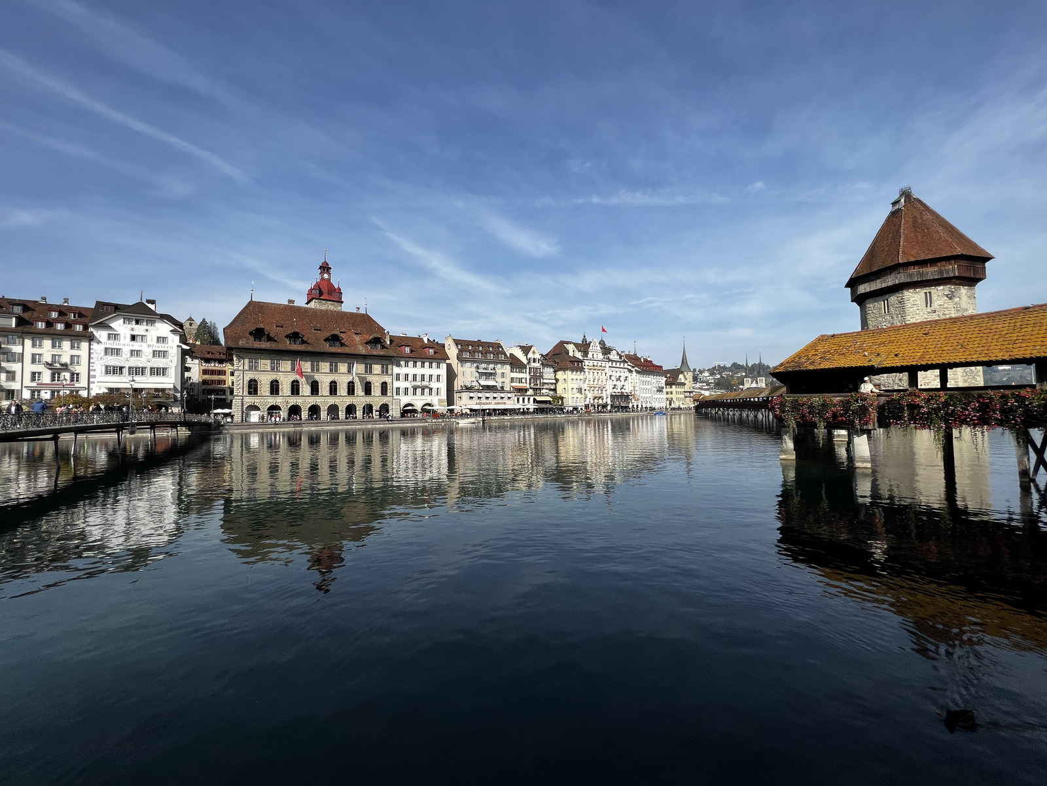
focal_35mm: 13
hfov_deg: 106.2
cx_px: 524
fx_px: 393
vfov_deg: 89.9
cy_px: 393
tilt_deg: +2.6
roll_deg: +1.4
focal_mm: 1.57
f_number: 1.8
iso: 32
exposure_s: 1/2222
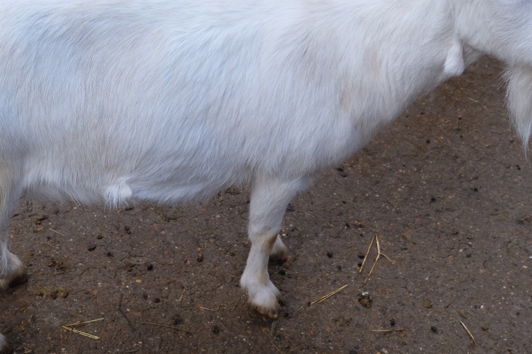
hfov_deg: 36.9
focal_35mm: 54
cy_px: 99
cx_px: 245
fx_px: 798
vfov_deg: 24.8
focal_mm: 20.1
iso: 400
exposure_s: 1/210
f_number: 5.6
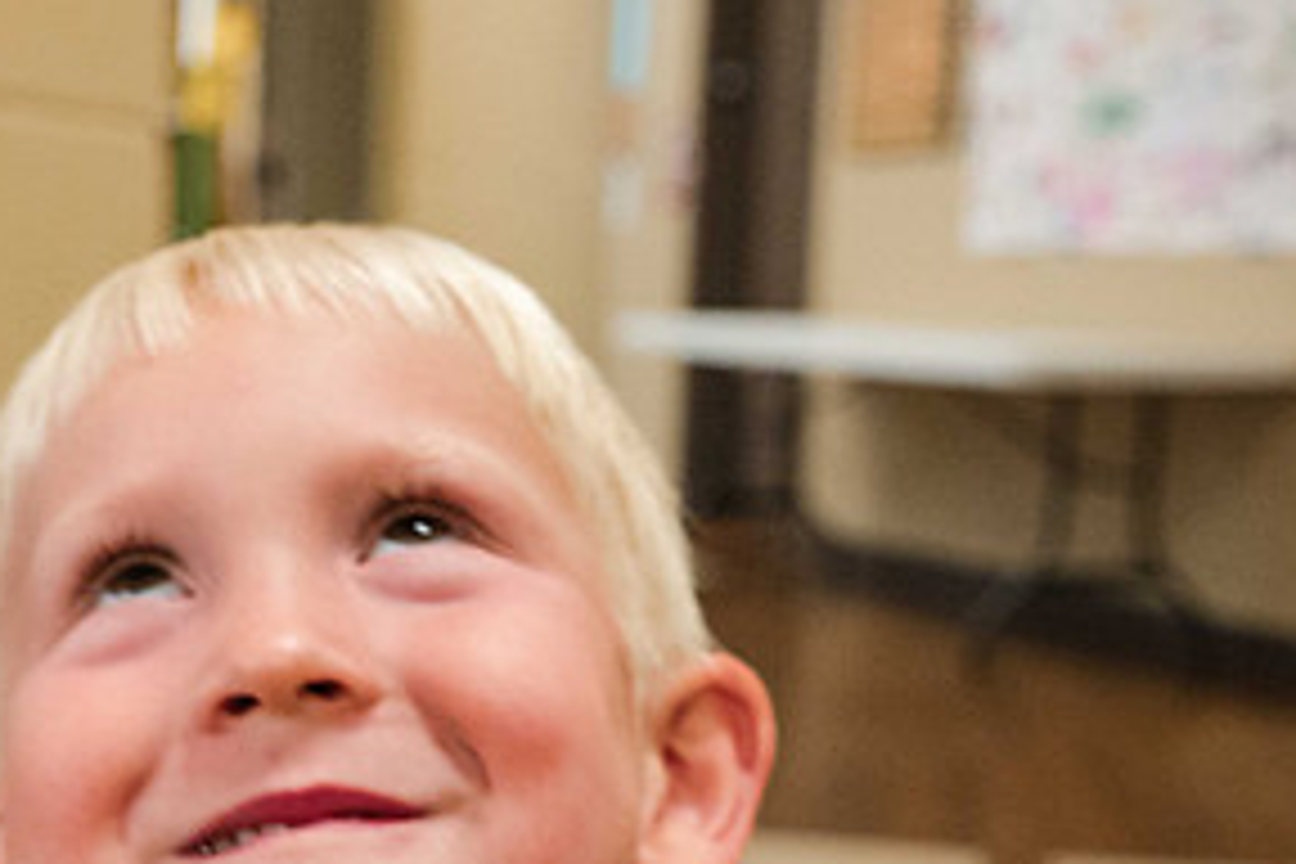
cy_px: 838
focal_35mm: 78
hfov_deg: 25.2
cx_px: 122
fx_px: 2808
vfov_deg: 17.1
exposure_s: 1/125
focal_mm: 35
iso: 6400
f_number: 5.6
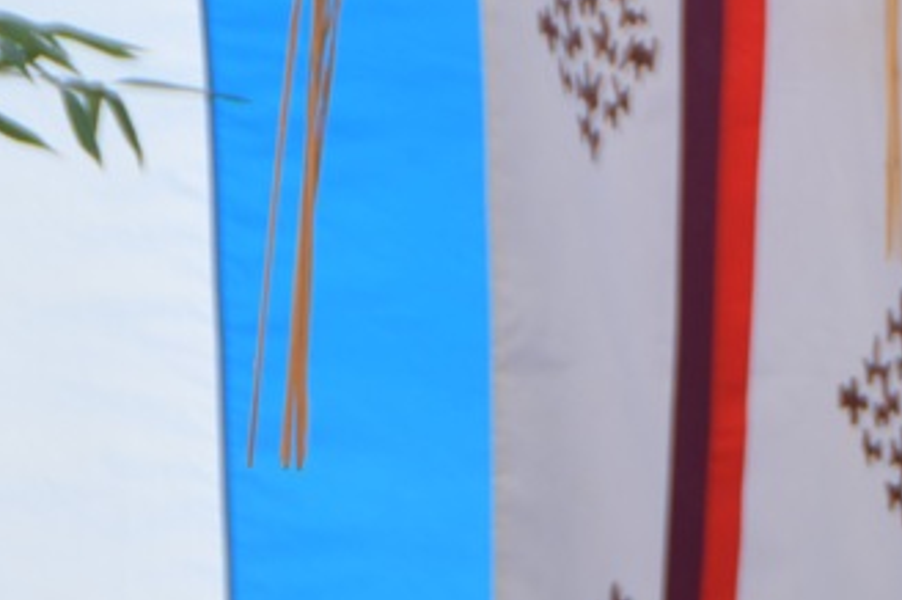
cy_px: 151
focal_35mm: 433
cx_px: 1364
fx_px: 10838
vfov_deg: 3.2
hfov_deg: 4.7
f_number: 5.6
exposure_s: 1/250
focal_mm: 95
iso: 320
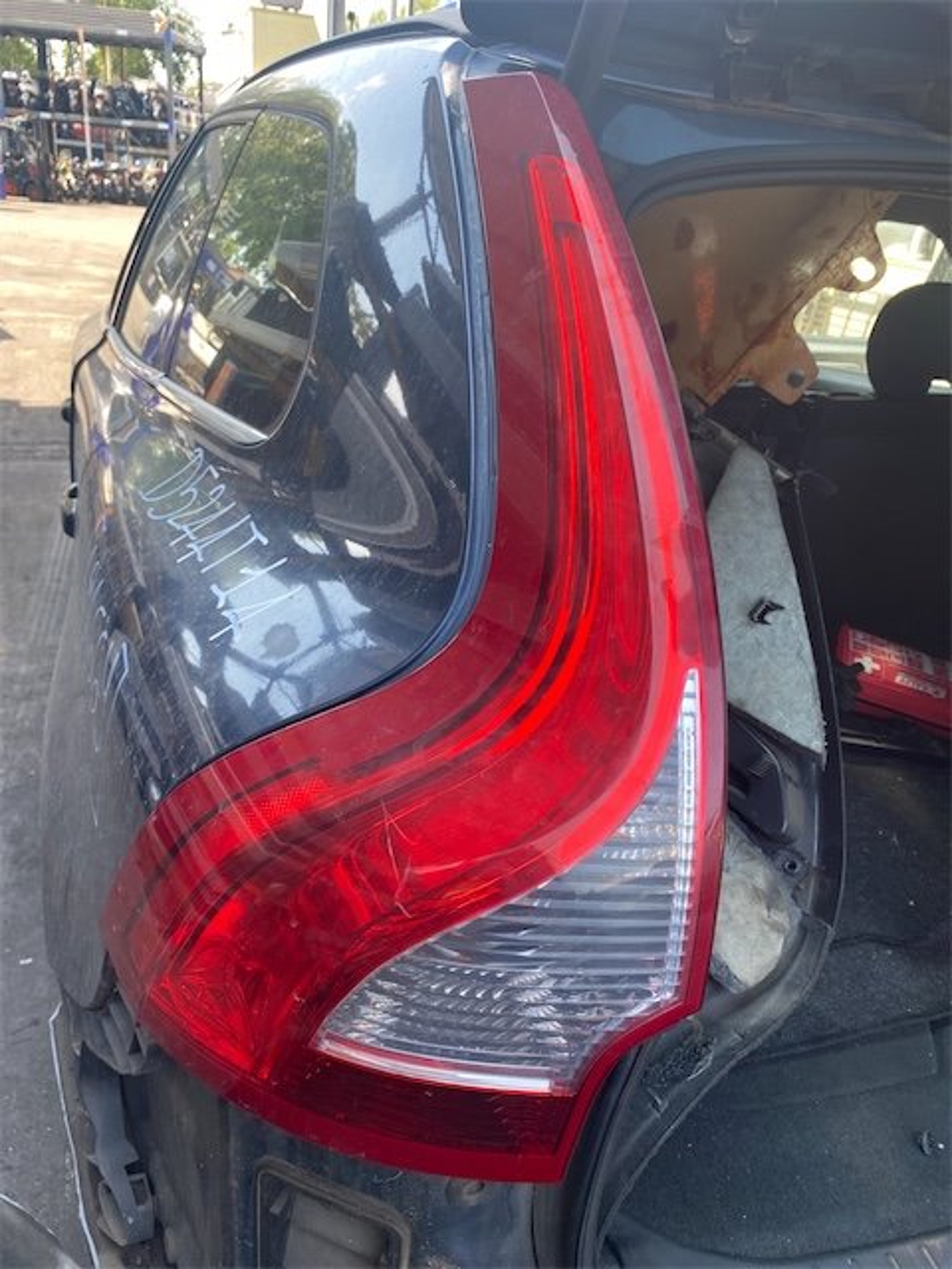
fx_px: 953
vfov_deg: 67.3
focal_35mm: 26
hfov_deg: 53.1
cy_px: 634
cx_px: 476
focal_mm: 4.25
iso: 32
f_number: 1.8
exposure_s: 1/122
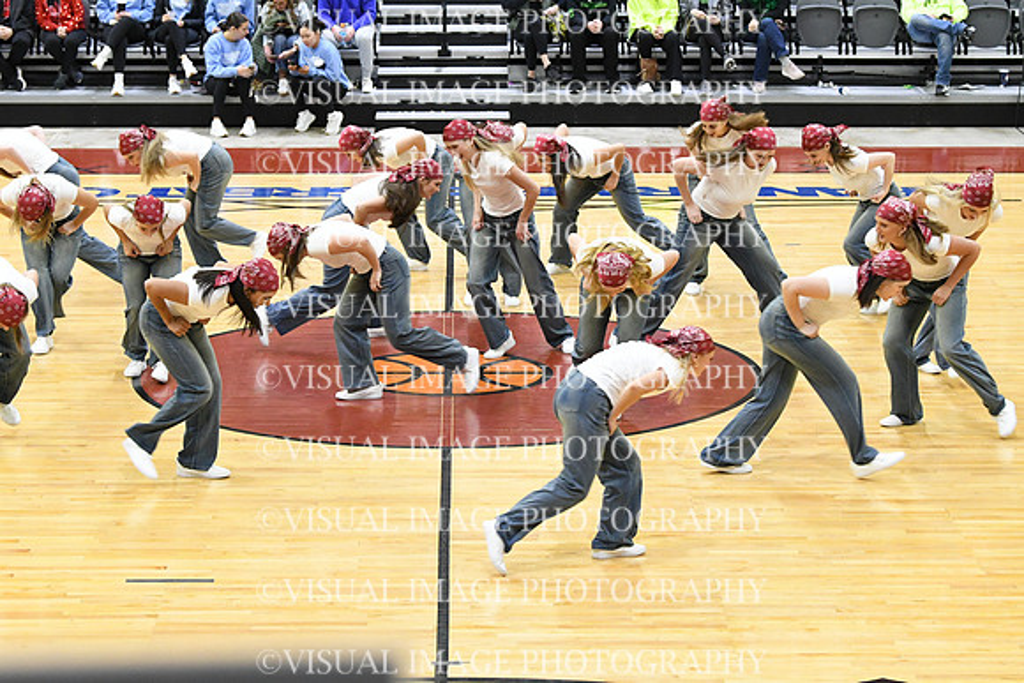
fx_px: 2987
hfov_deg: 19.5
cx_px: 512
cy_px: 342
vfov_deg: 13.0
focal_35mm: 105
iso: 5000
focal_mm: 70
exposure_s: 1/250
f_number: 4
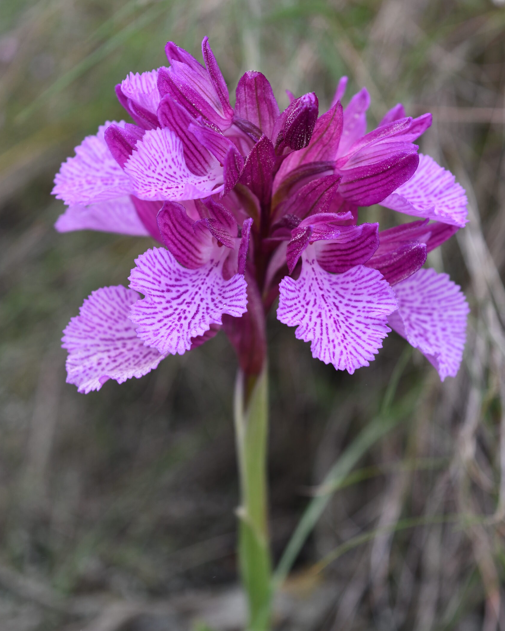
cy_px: 296
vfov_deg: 20.6
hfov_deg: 16.5
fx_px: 1737
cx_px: 253
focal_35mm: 93
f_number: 5.6
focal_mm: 55
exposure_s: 1/250
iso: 220
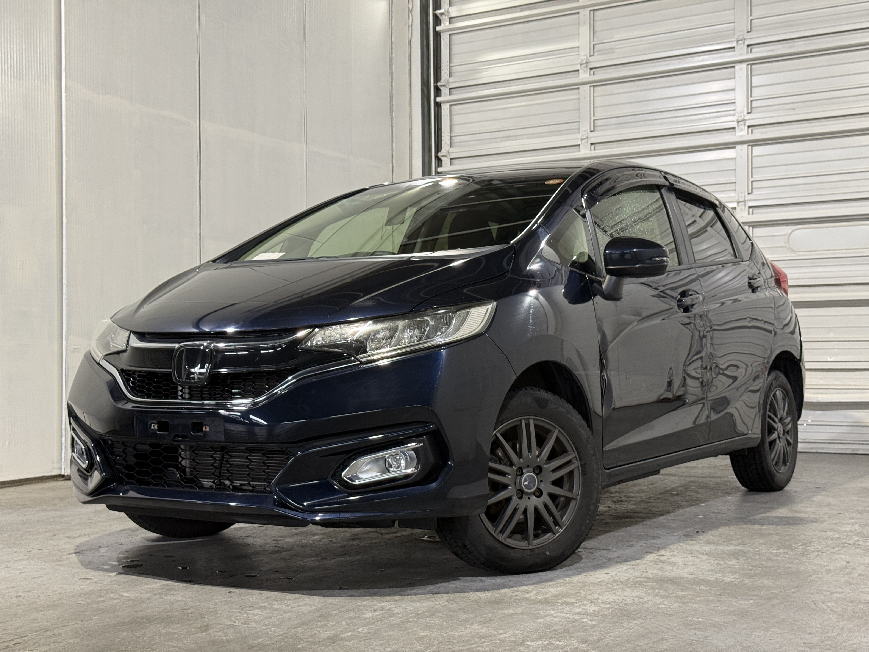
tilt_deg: +1.7
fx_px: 1205
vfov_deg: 30.3
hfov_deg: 39.7
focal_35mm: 48
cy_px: 326
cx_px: 434
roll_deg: +0.5
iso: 125
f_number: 1.78
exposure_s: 1/60
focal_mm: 6.76
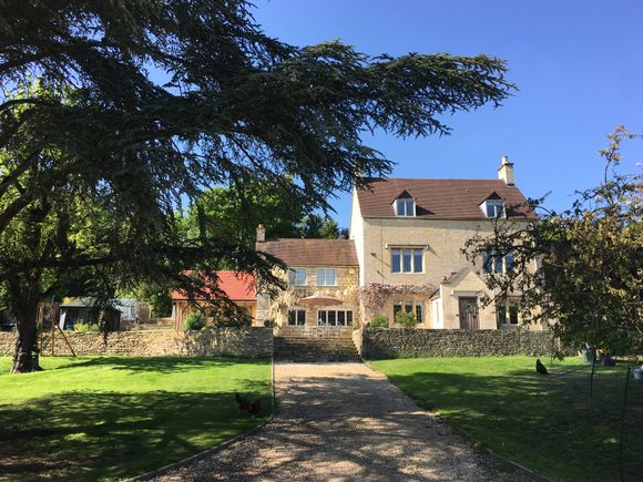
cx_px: 323
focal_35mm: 30
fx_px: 557
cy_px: 239
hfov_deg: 60.0
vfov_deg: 46.8
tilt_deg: +12.2
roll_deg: -0.2
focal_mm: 4.15
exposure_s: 1/769
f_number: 2.2
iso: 25
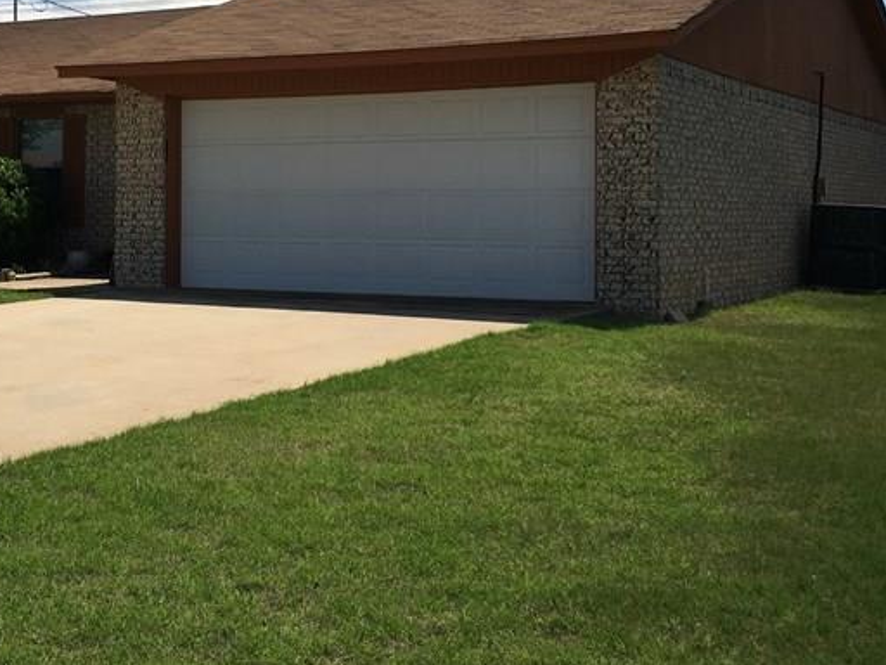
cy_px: 173
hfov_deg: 32.9
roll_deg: -0.9
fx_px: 1485
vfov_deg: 25.0
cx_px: 279
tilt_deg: +2.3
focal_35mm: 58
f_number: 2.2
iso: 25
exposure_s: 1/2653
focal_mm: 4.15
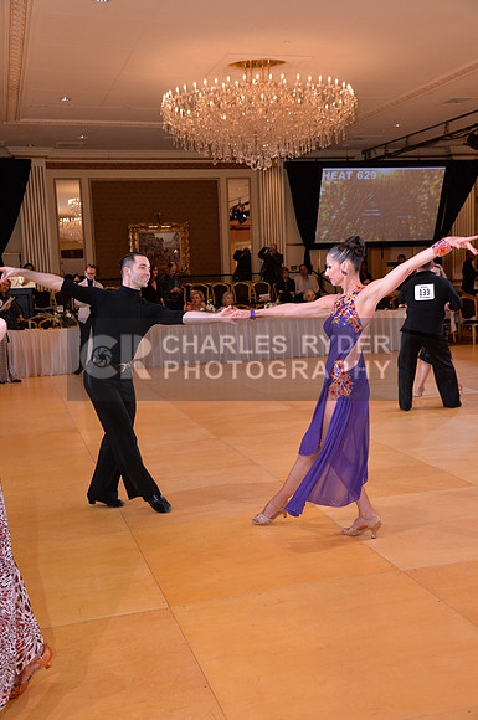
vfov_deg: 44.6
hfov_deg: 30.4
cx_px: 239
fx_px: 879
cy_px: 360
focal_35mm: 44
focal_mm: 44
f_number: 6.3
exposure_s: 1/250
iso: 1600
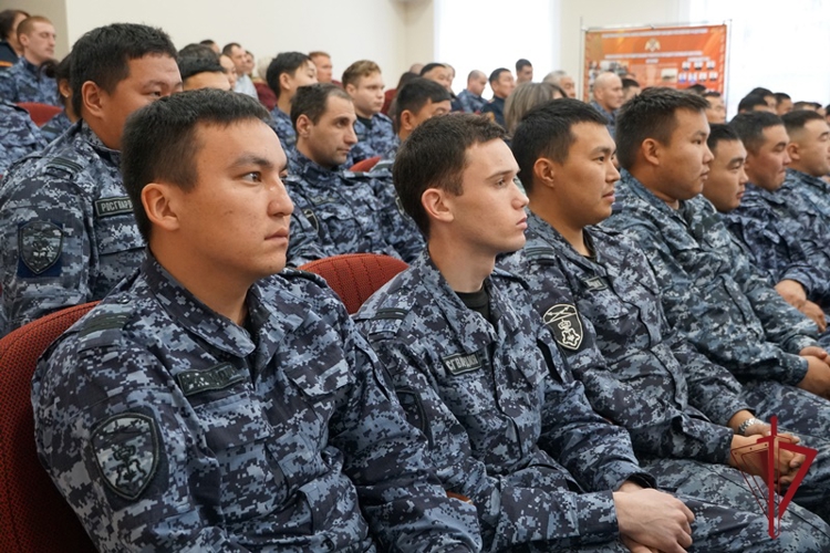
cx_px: 415
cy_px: 276
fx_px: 1072
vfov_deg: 28.9
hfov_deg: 42.3
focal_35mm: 46
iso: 3200
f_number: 4.5
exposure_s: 1/160
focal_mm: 31
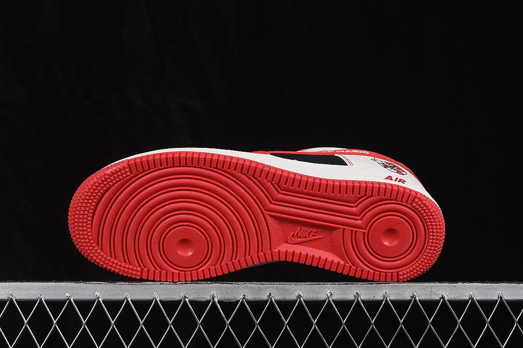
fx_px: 1089
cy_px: 174
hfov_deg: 27.0
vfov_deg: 18.2
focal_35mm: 75
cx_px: 262
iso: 160
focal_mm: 50
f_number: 8
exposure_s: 1/80
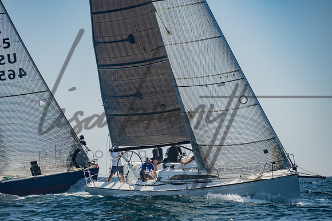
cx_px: 148
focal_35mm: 255
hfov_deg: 8.1
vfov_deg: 5.4
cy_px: 139
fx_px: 2349
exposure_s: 1/320
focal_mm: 200
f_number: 6.3
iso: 160
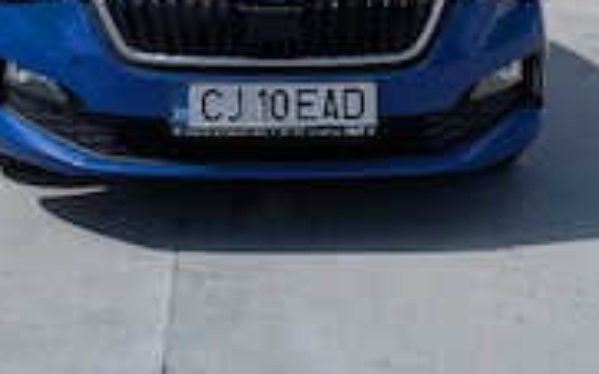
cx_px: 252
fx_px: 914
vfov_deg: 19.7
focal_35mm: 56
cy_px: -209
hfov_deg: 36.2
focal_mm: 6.9
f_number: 1.68
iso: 22
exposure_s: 1/1250
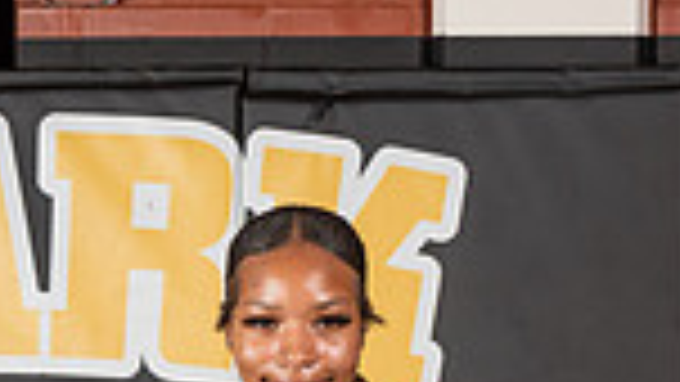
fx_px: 3931
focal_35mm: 218
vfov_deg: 5.4
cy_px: 921
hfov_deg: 9.9
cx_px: 286
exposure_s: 1/125
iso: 100
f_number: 9
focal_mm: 70
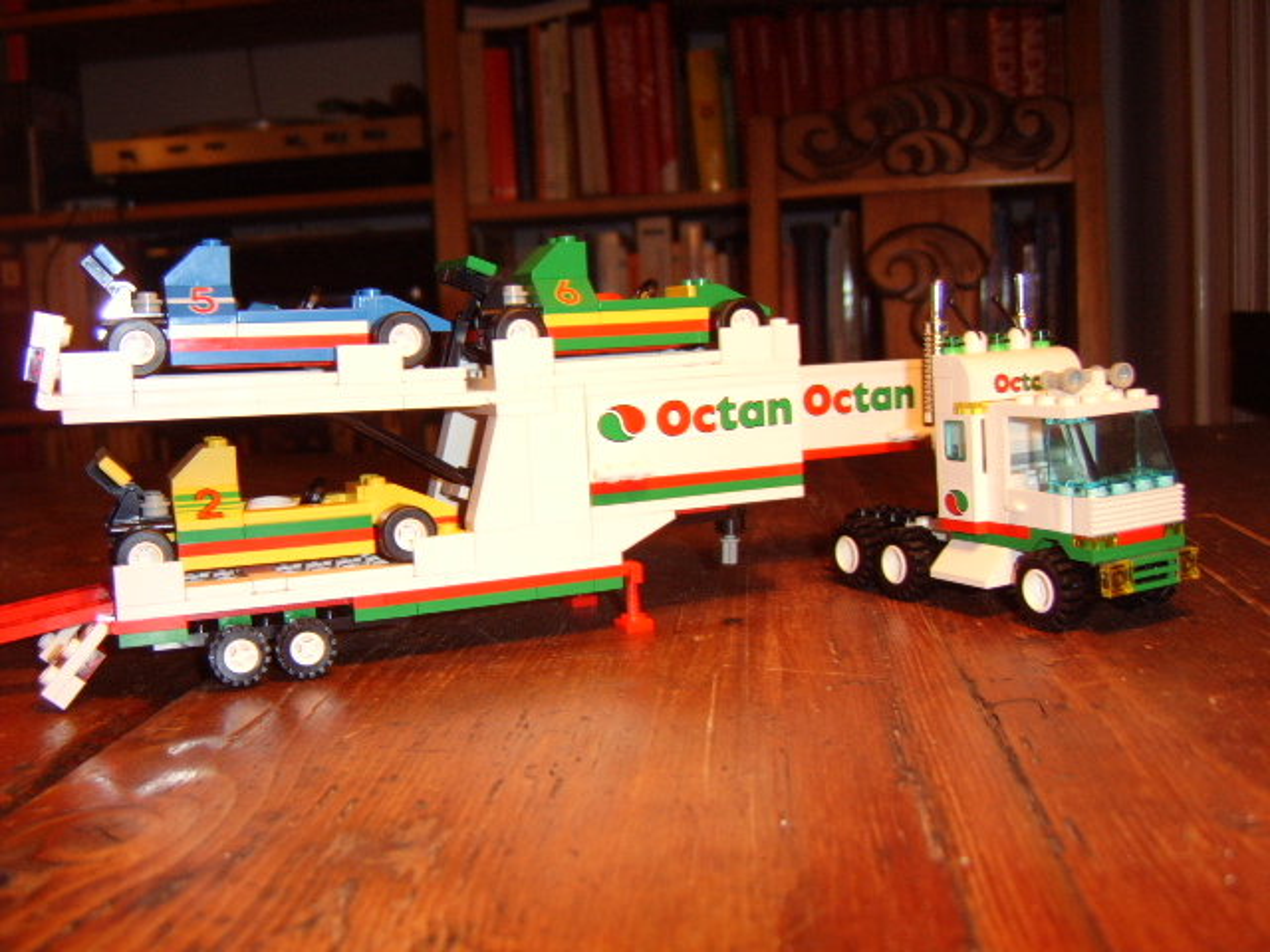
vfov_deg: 45.4
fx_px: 1137
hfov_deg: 58.4
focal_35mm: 31
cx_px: 635
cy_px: 476
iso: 141
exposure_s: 1/30
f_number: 2.7
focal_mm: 8.13
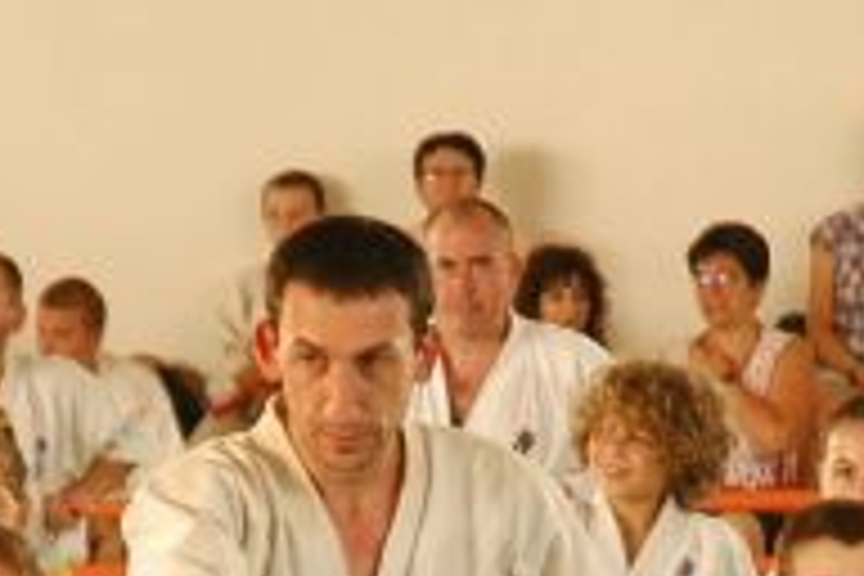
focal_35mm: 437
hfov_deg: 4.7
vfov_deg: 3.1
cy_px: 837
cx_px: 400
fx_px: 10487
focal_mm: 70
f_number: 4.5
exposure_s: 1/25
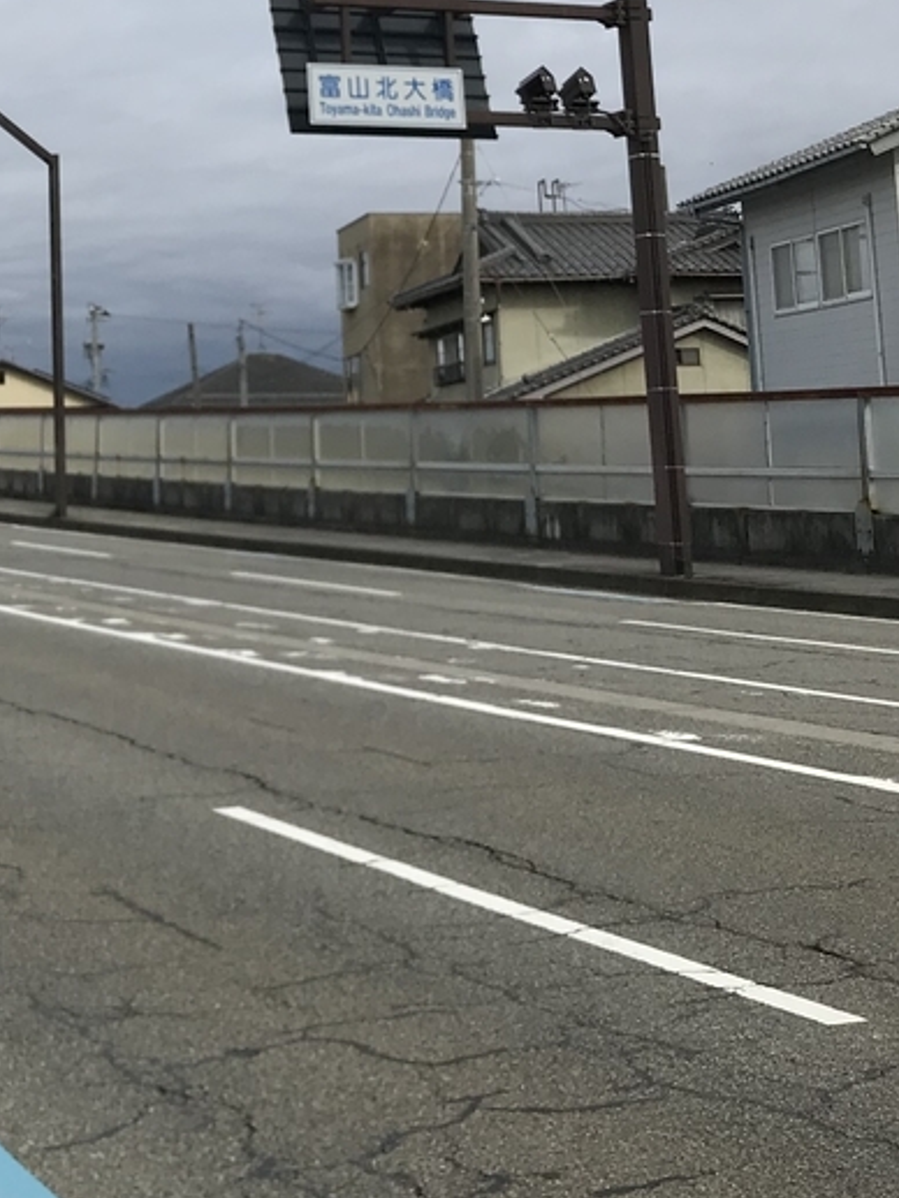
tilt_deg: +10.2
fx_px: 2250
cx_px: 28
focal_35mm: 65
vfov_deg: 28.3
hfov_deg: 21.9
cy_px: 58
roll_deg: +1.0
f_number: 1.8
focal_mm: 3.99
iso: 20
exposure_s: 1/2336
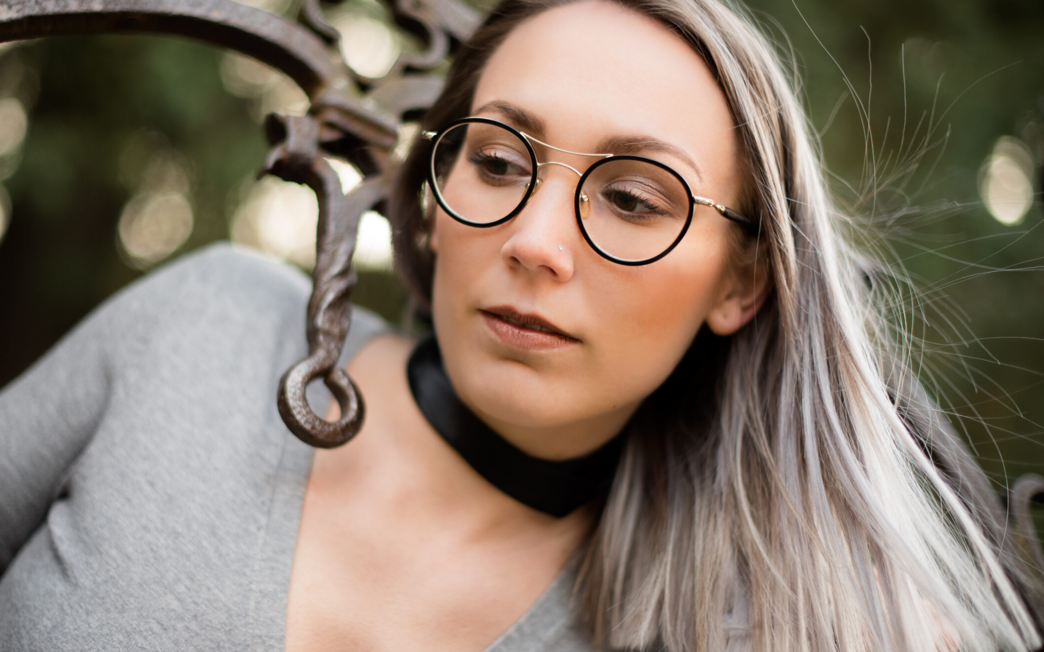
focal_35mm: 62
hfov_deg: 32.9
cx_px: 459
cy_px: 318
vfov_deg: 21.0
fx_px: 1764
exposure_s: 1/800
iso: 320
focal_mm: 50
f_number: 1.4
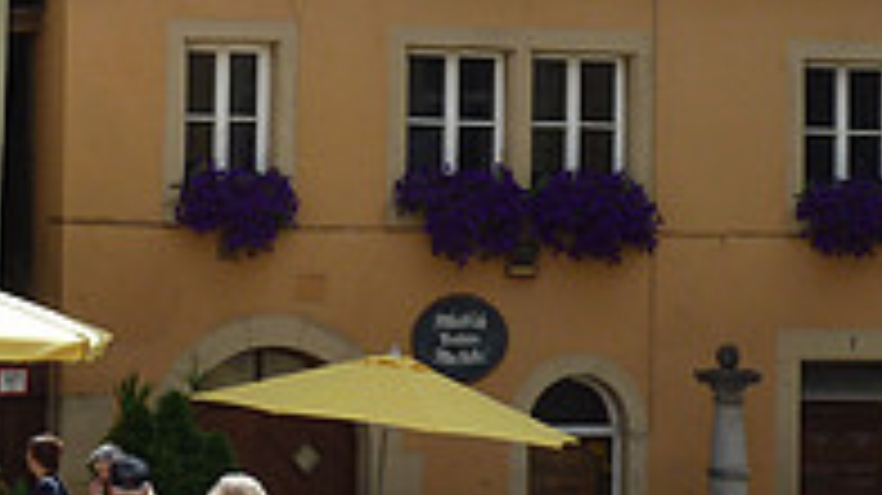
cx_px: 405
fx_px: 4441
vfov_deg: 6.3
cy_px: -137
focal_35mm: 190
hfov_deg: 11.3
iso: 80
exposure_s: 1/400
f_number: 4.5
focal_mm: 9.7
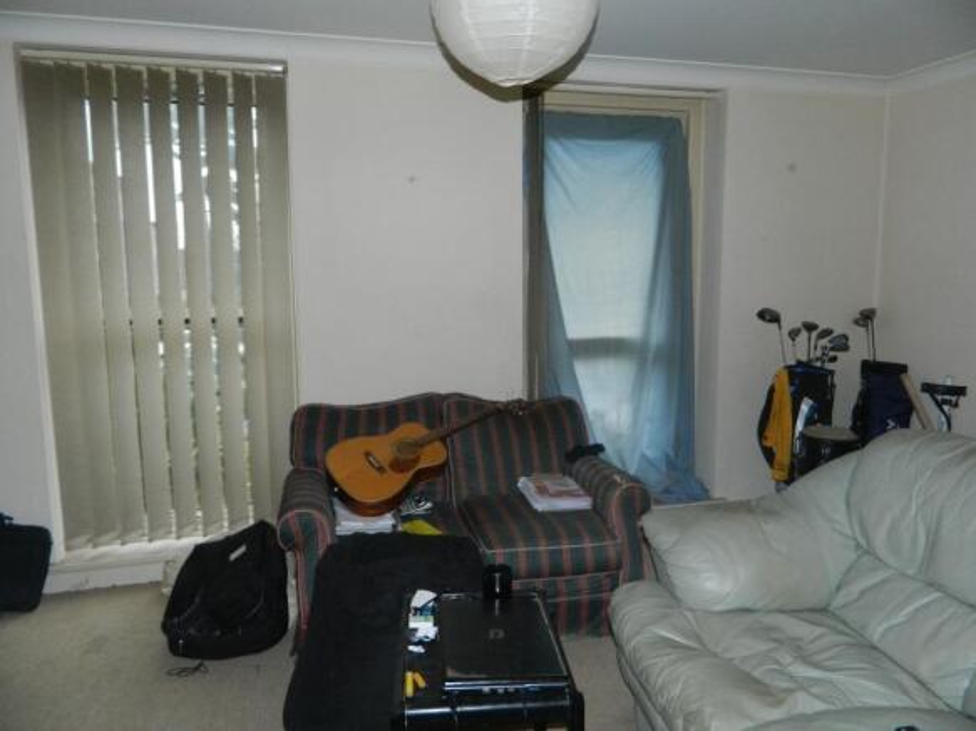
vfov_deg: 54.9
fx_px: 705
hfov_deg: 69.4
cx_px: 488
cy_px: 366
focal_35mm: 25
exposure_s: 1/30
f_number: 3.1
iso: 200
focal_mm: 4.5
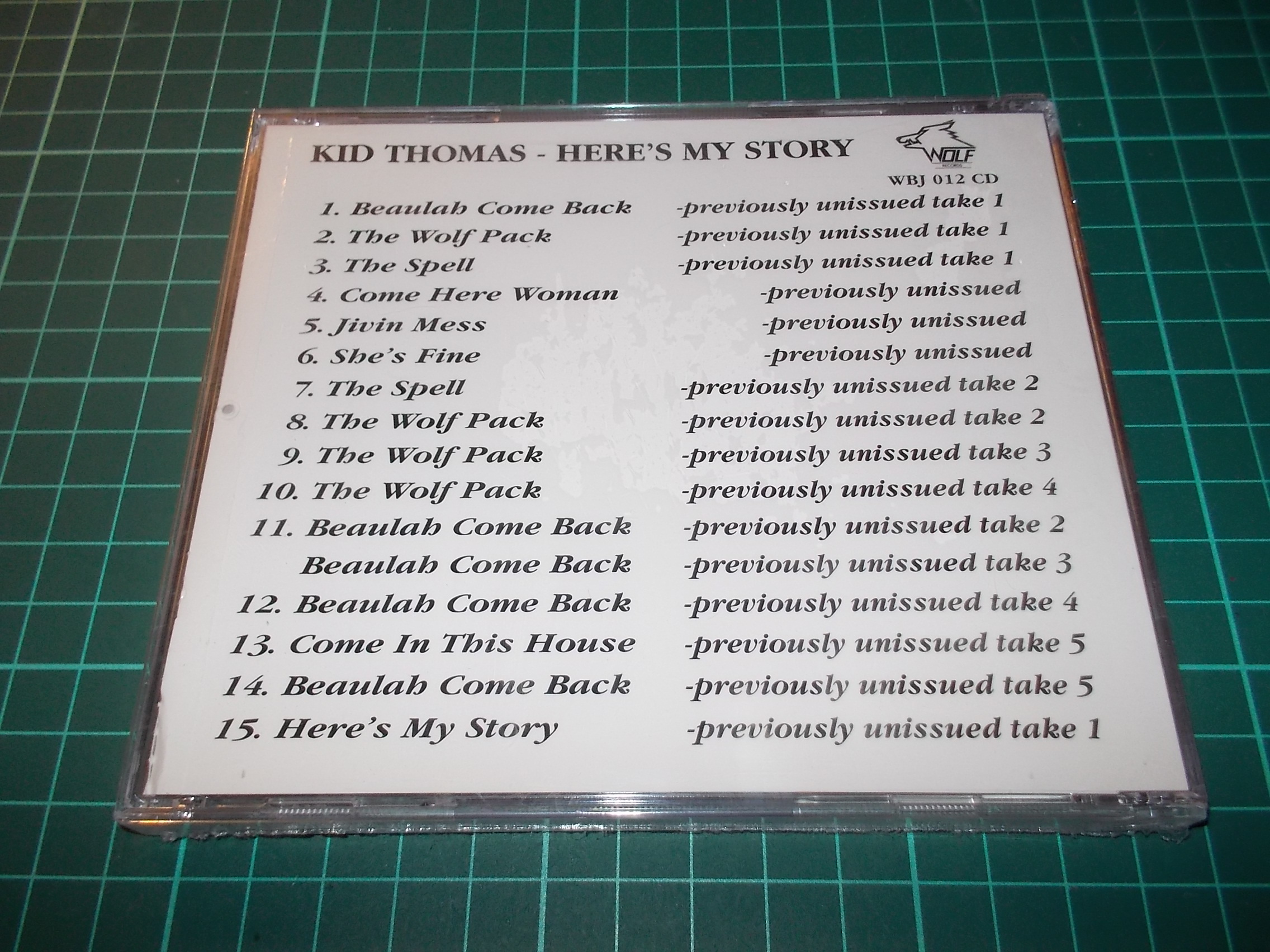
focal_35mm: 29
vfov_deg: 48.2
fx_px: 1064
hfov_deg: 61.7
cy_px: 476
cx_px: 635
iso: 200
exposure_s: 1/30
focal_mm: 4.1
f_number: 3.3
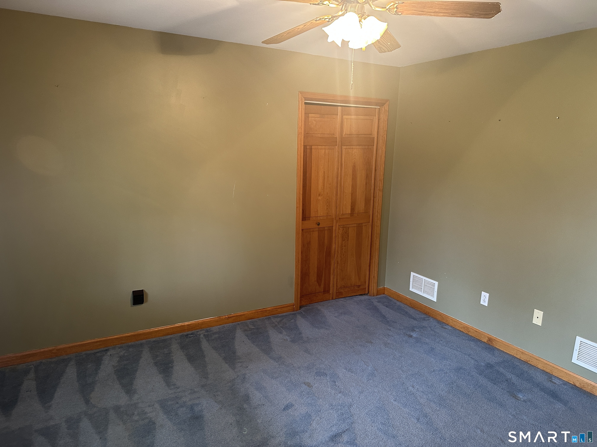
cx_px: 298
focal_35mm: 24
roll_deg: -1.2
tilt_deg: -10.3
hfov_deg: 71.6
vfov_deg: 56.8
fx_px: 414
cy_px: 224
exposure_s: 1/60
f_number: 1.78
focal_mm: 6.86
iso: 250
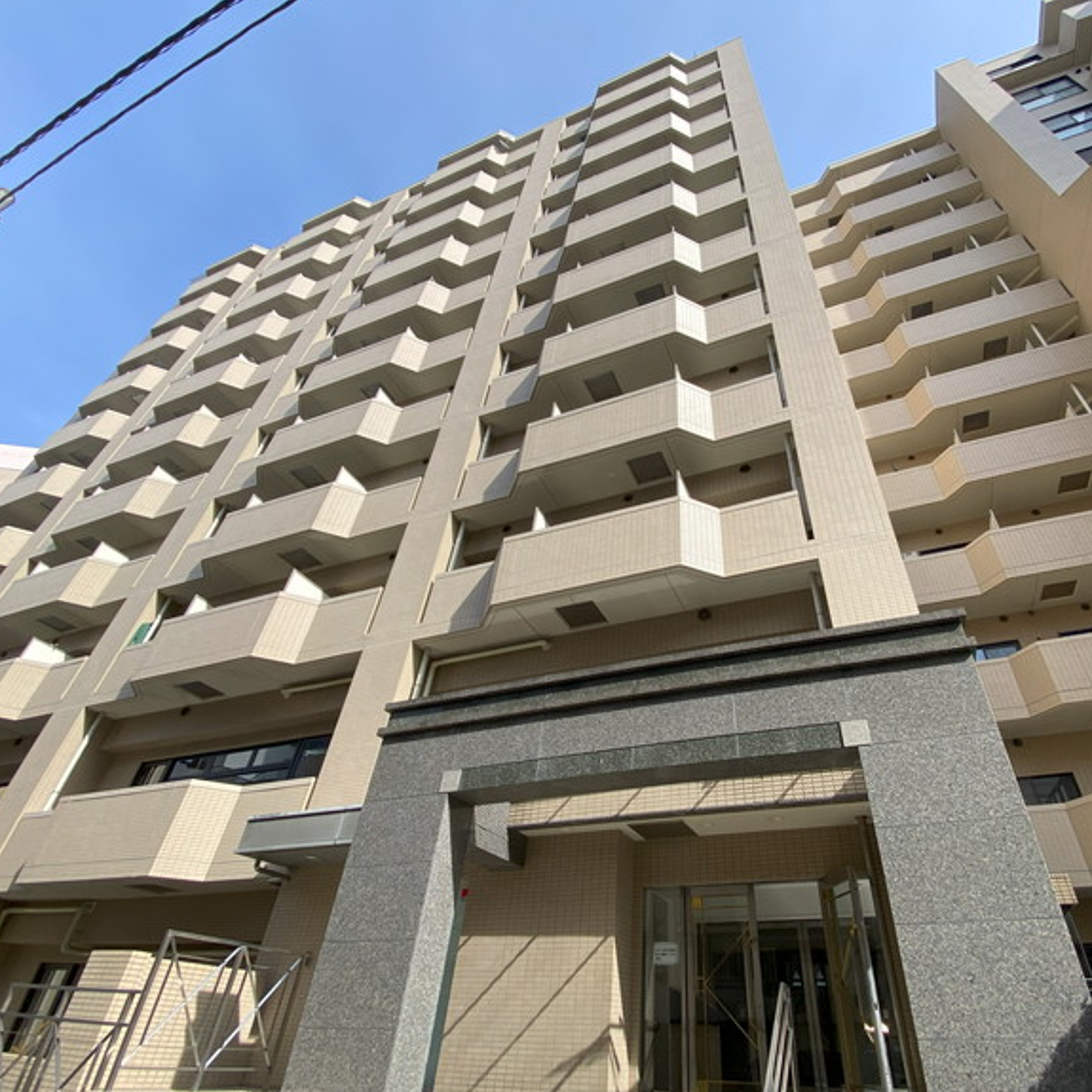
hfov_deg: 86.5
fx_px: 571
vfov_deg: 87.4
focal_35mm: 16
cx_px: 648
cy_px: 560
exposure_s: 1/533
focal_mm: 1.54
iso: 20
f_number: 2.4
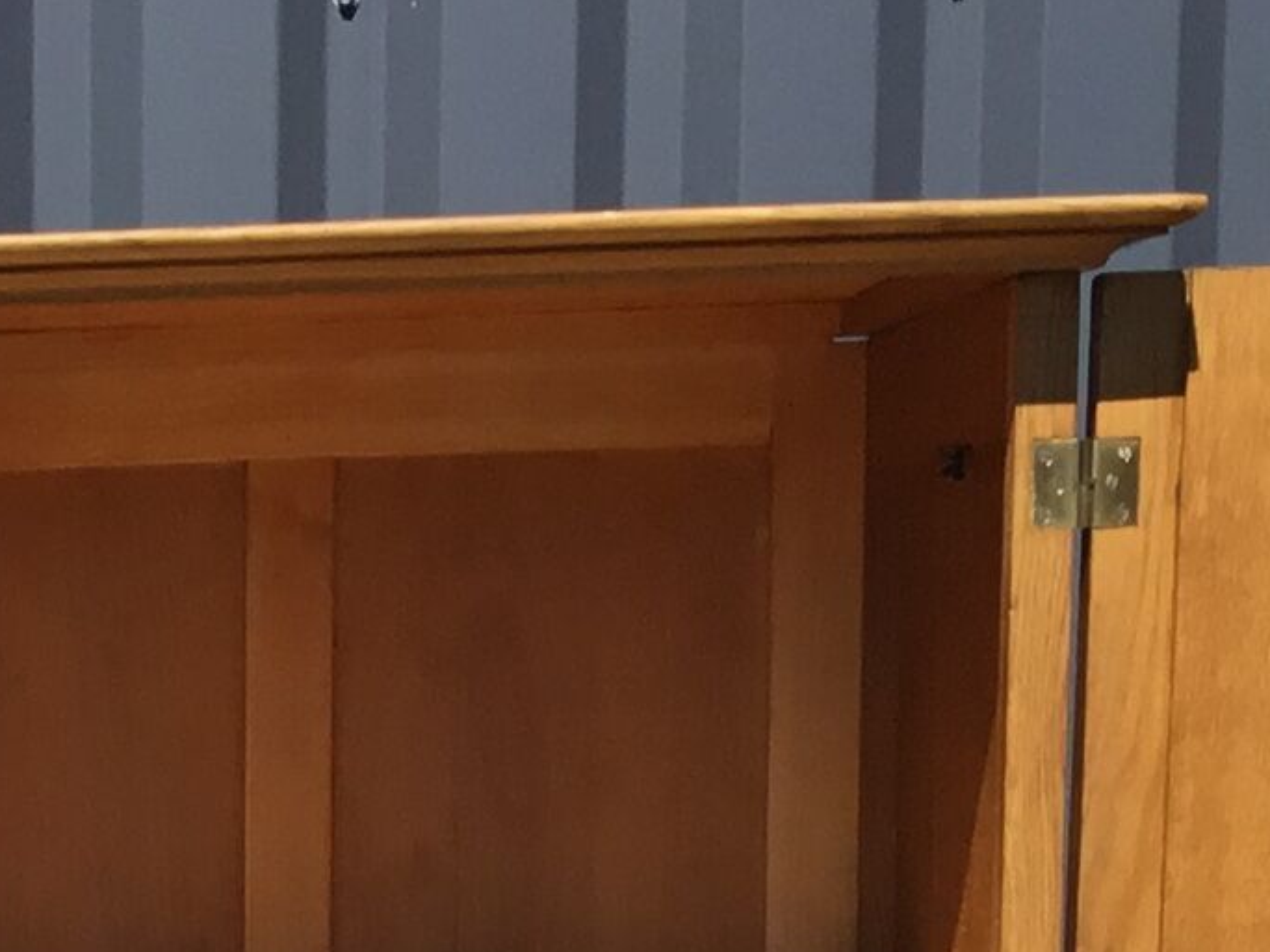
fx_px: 5430
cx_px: -319
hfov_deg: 12.9
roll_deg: +0.3
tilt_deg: -10.1
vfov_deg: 9.4
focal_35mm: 148
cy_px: 1876
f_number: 2.4
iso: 25
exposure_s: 1/1199
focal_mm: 3.3
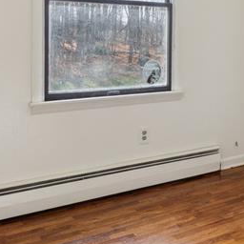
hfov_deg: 29.2
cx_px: 286
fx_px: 407
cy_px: 47
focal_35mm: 51
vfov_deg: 32.4
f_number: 8
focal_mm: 10
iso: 400
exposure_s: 1/40
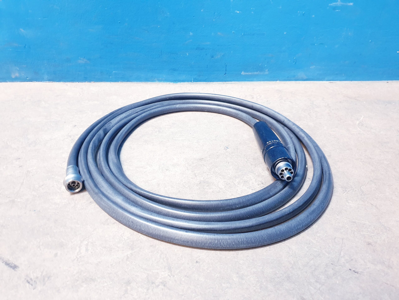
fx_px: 300
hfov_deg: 67.3
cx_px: 200
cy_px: 150
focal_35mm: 26
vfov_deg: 53.1
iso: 320
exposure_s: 1/33
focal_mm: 4.3
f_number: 1.5
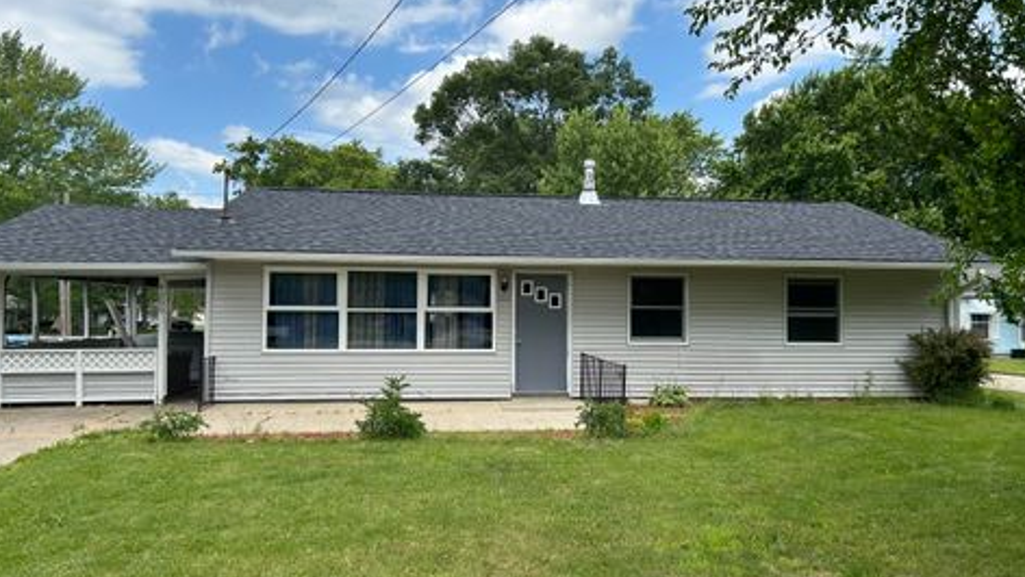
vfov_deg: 39.0
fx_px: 816
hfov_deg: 64.3
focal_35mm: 30
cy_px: 290
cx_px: 526
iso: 50
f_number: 1.5
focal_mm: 5.7
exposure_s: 1/2299
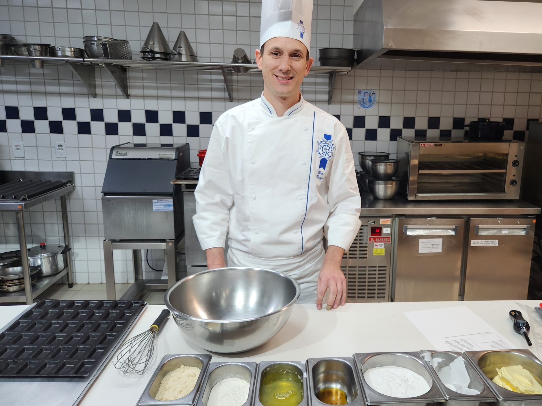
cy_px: 183
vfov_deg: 49.7
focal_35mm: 28
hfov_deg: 62.9
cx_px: 325
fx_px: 438
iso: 125
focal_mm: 5.4
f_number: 1.8
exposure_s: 1/120
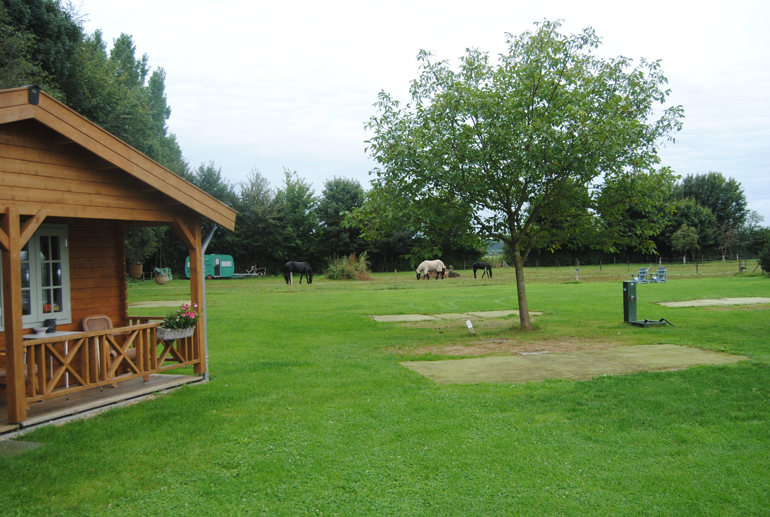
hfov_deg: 55.0
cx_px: 385
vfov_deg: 38.5
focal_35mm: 34
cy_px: 258
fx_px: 739
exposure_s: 1/200
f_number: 5
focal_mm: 23
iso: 100
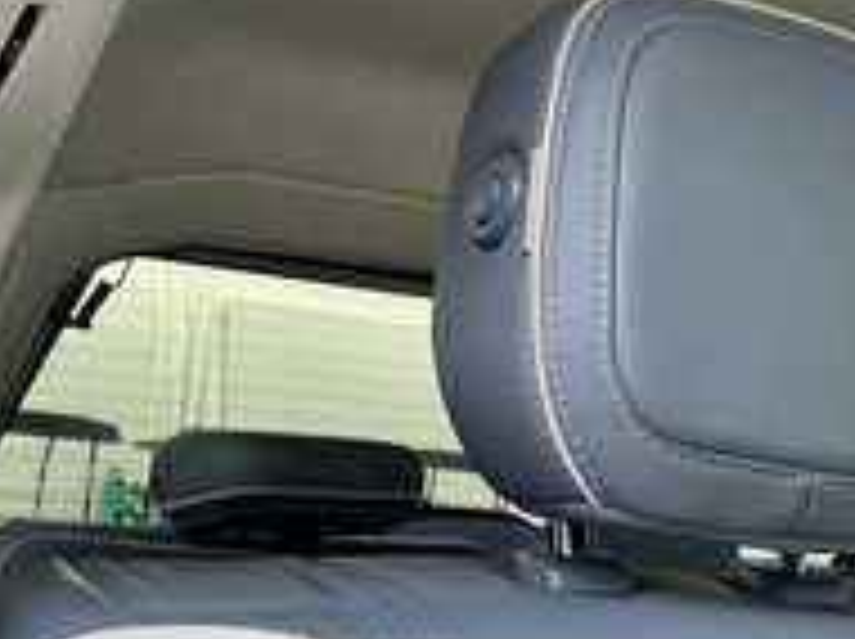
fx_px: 1455
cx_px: 644
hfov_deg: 32.1
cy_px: 356
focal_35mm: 59
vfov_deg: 24.7
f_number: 1.8
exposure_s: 1/209
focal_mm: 3
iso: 25
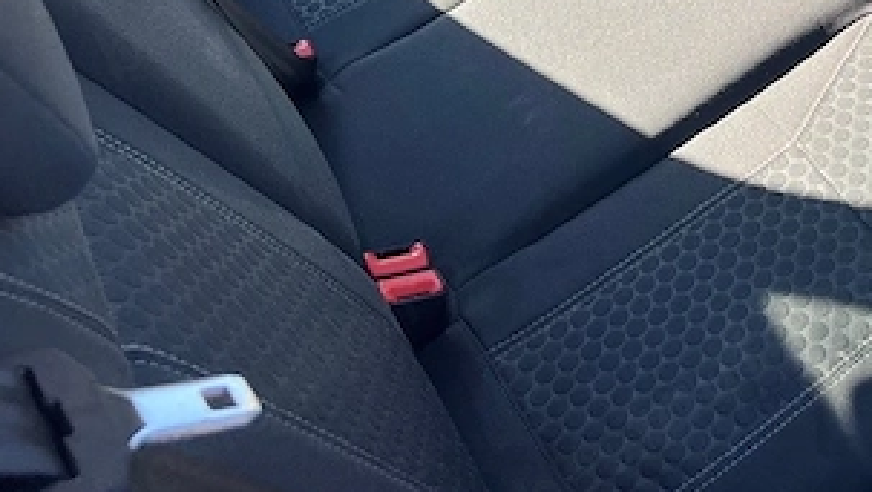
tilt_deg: -36.0
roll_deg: +0.1
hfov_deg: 34.4
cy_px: -40
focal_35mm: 56
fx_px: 1296
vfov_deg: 20.6
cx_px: 840
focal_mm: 5.7
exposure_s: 1/413
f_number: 1.5
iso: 50
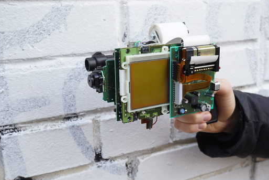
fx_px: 321
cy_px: 94
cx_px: 167
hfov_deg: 45.1
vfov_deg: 31.2
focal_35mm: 43
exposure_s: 1/250
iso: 1250
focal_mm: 33
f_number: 8
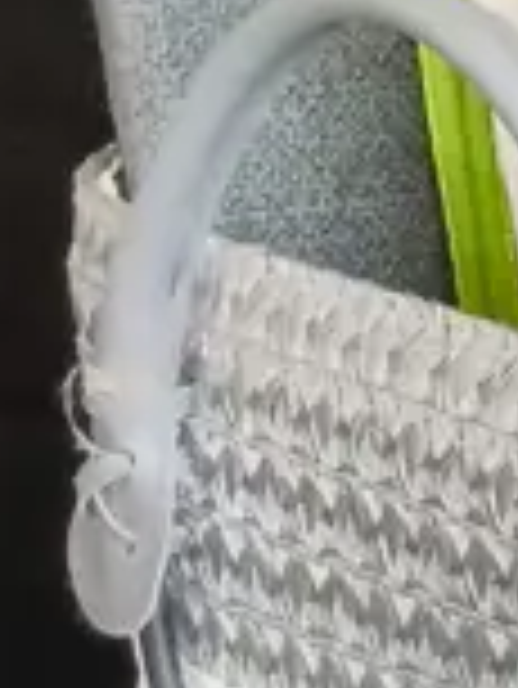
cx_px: 1414
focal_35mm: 181
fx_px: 3606
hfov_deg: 7.5
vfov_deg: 10.8
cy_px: -99
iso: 400
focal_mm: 2.87
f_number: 2
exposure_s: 1/60
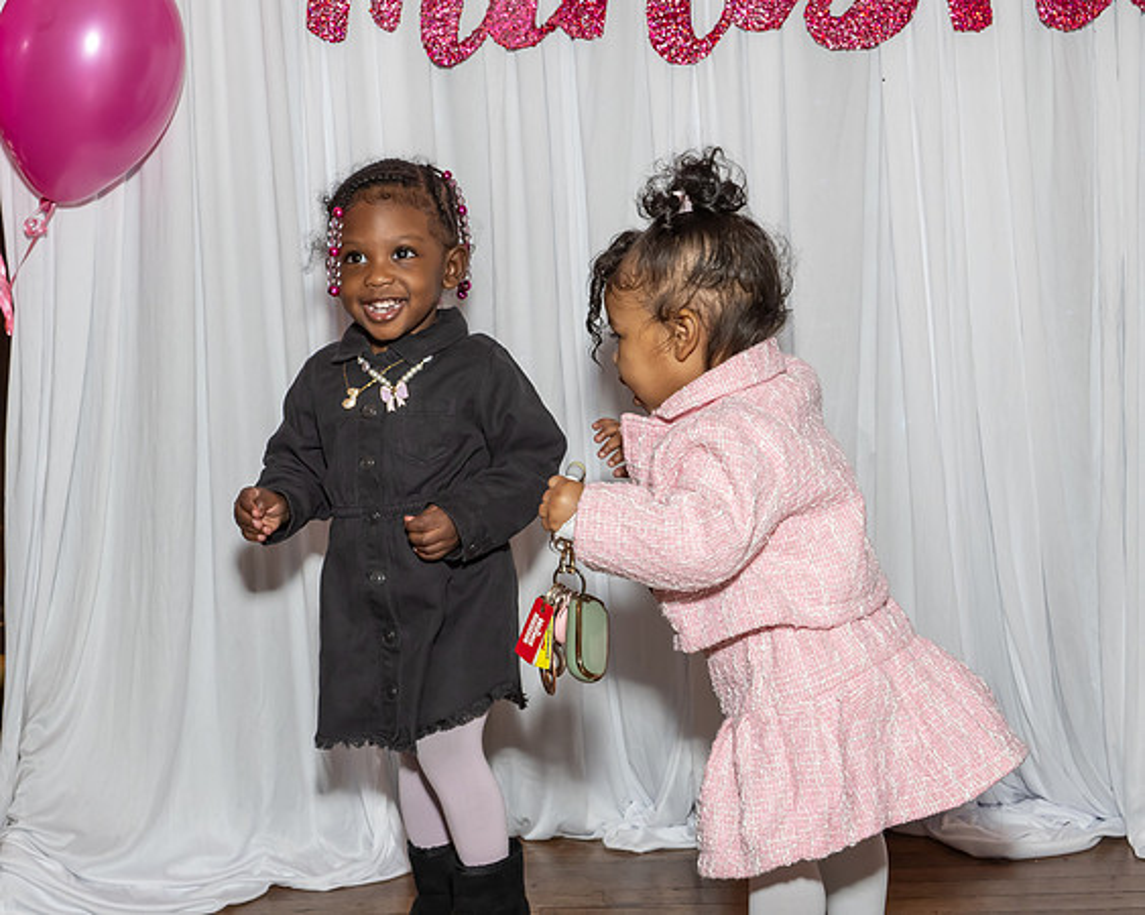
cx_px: 433
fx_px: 1897
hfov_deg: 33.4
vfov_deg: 27.1
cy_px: 441
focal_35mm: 56
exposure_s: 1/200
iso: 640
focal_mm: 32
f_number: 8
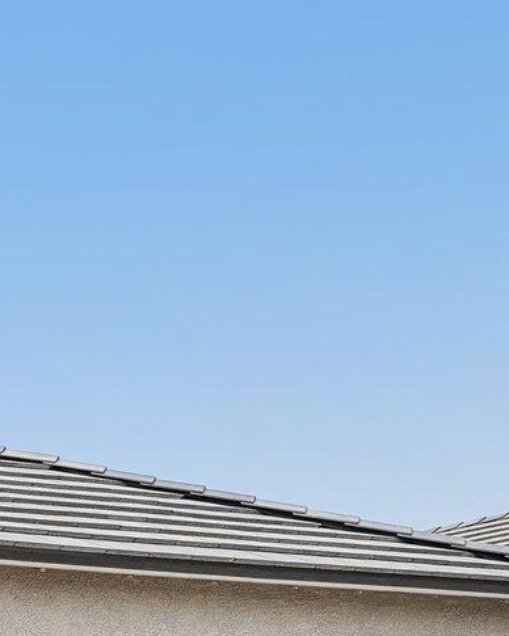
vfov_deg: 16.1
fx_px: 2166
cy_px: 764
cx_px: -396
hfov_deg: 12.3
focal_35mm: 115
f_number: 8
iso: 400
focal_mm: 29
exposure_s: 1/800
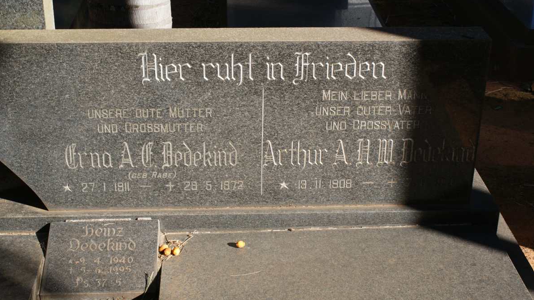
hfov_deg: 33.3
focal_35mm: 63
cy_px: 153
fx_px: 892
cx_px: 267
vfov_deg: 19.1
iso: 100
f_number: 8
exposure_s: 1/125
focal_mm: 40
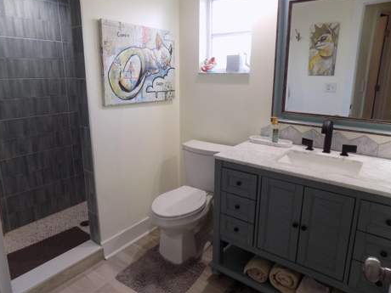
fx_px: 271
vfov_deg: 56.8
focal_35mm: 24
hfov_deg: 71.6
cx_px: 193
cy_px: 141
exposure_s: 1/30
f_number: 3.1
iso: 125
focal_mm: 4
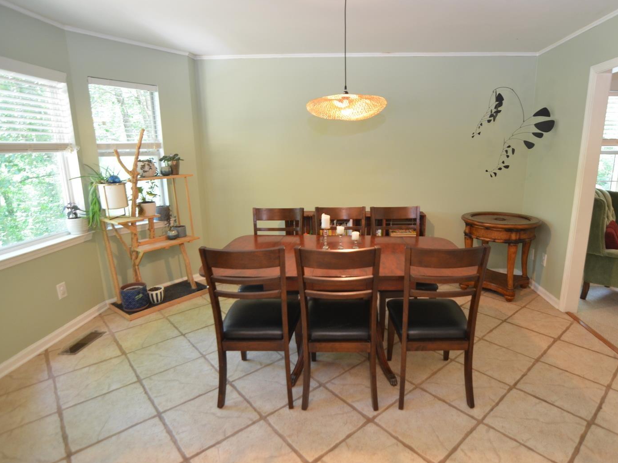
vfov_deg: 65.9
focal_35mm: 20
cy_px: 227
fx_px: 357
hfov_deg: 81.5
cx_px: 342
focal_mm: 12
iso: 800
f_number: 3.3
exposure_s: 1/45
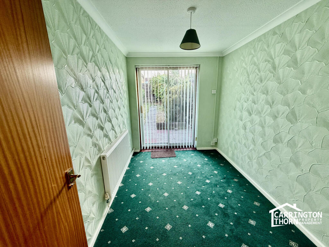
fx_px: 133
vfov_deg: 85.7
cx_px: 164
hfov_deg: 102.1
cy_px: 124
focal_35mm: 14
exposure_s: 1/100
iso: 200
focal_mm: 2.22
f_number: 2.2
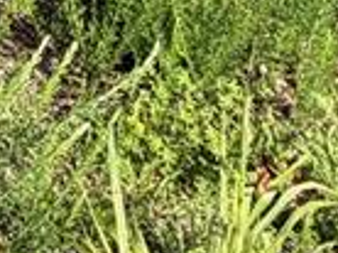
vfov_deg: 9.3
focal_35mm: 104
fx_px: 1014
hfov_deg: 16.8
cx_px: -201
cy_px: -617
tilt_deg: +0.1
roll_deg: -1.6
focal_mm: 2.22
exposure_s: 1/502
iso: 50
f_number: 2.2
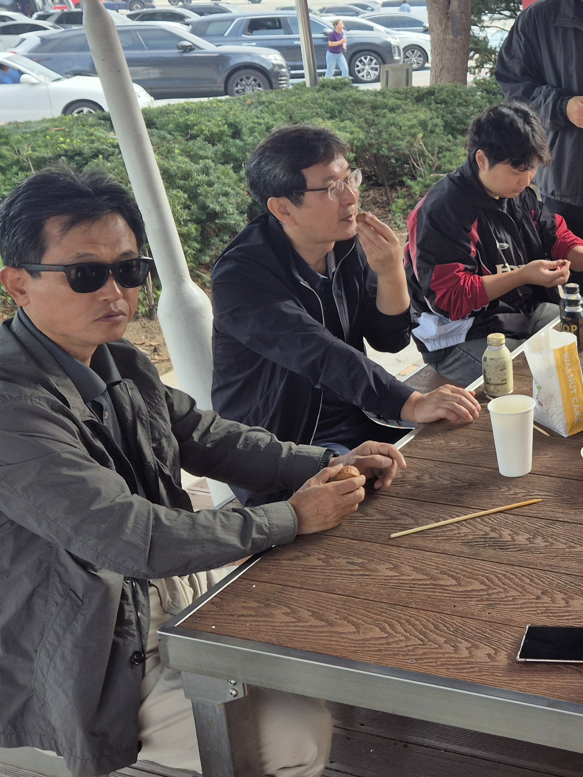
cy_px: 227
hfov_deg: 26.8
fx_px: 1123
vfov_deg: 37.5
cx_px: 638
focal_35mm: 50
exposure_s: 1/574
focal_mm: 5.4
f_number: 1.8
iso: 25
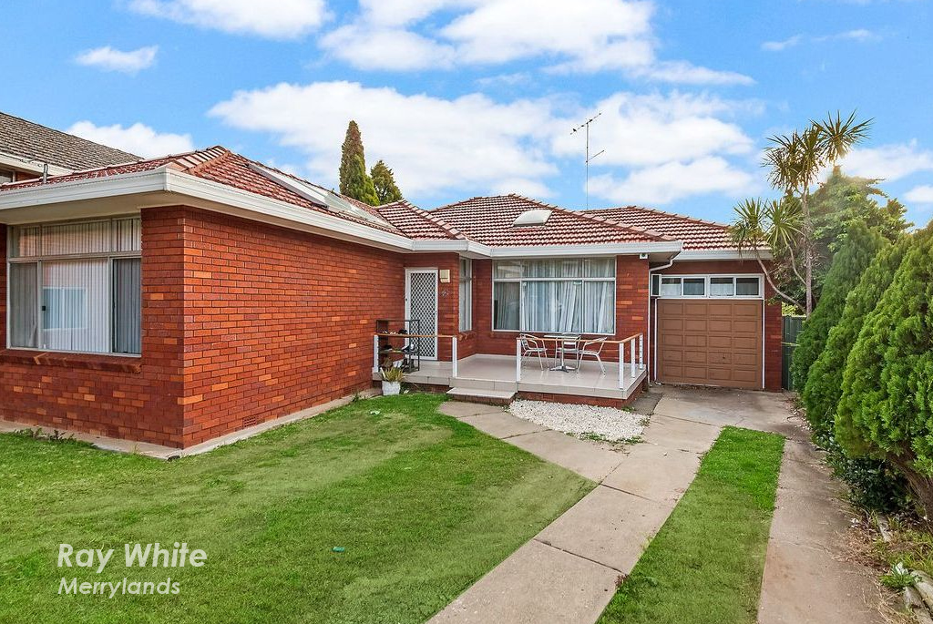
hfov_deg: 100.3
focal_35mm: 15
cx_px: 466
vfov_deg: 77.5
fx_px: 389
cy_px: 312
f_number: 4
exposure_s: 1/60
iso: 220
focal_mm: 10
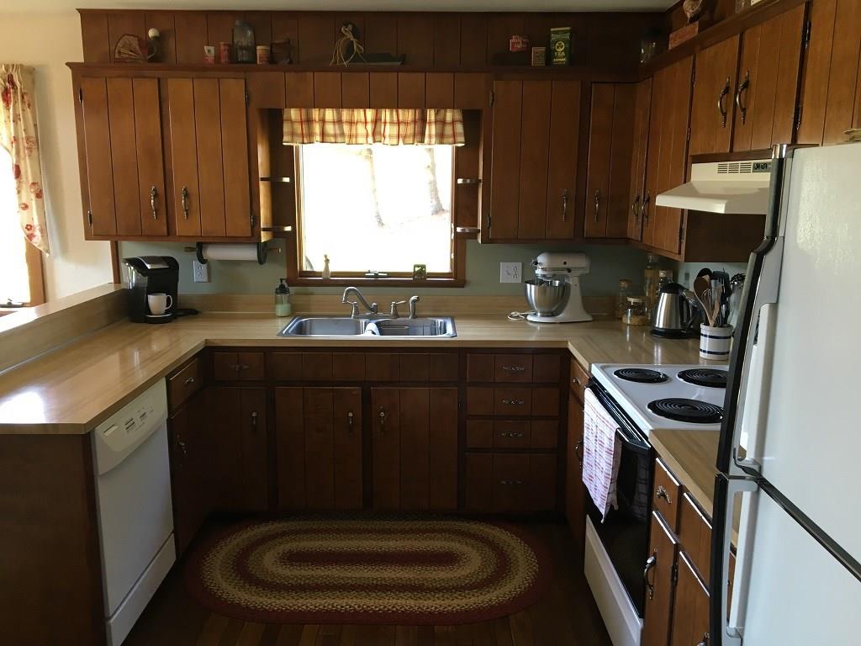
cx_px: 430
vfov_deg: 48.2
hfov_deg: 61.7
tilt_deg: -10.6
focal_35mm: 29
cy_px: 323
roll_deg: -0.7
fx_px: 721
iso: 64
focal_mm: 4.15
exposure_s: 1/30
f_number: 2.2
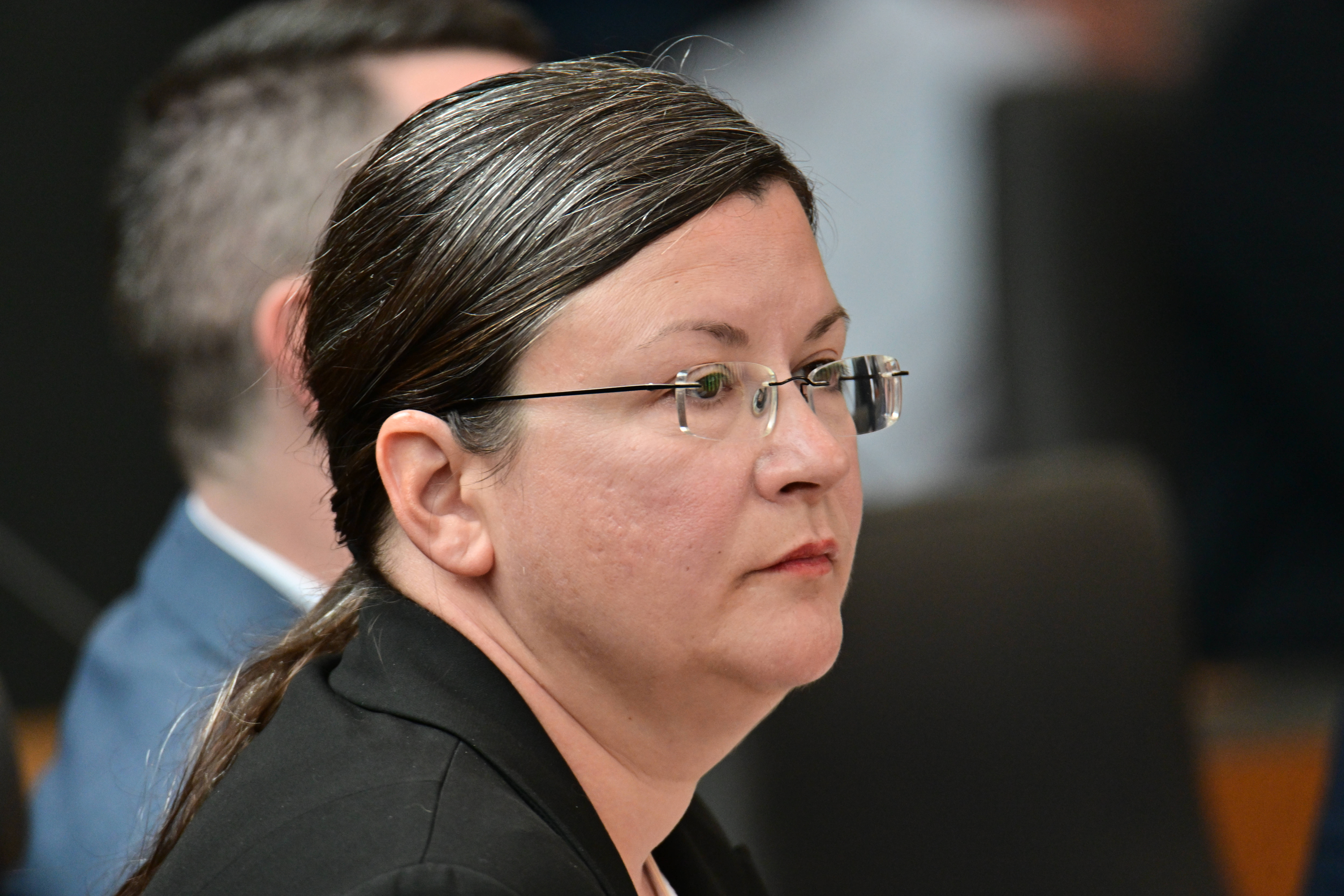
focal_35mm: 600
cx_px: 672
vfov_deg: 2.3
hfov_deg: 3.4
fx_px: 22398
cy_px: 448
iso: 3200
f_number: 6.3
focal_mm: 600
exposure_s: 1/500
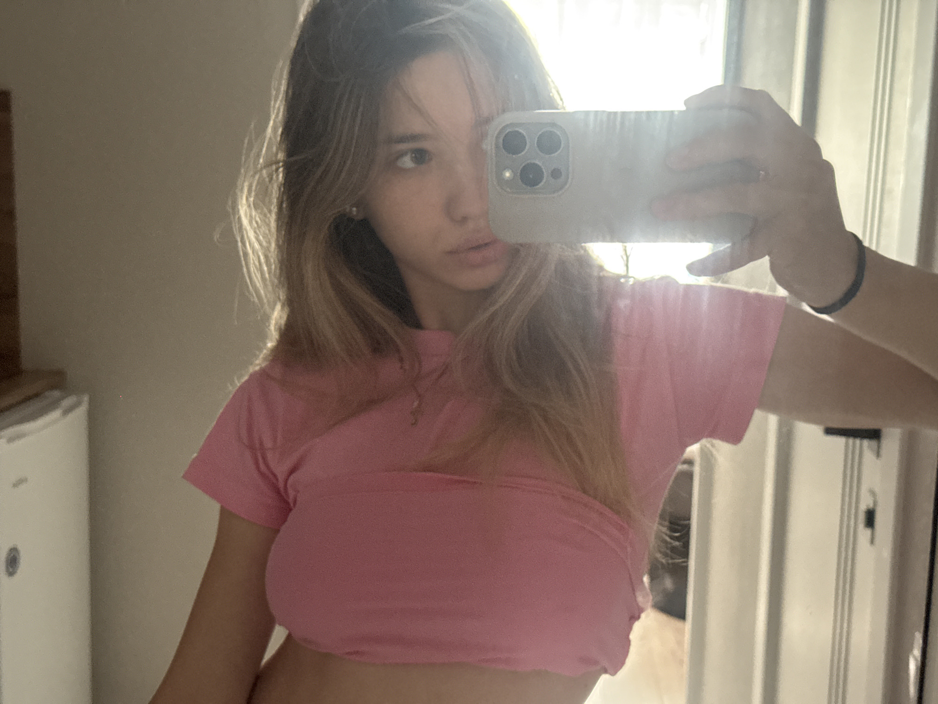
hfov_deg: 39.7
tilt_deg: -8.8
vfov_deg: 30.3
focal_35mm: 48
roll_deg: -1.6
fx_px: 1301
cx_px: 469
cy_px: 352
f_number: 1.78
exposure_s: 1/18
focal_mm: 6.76
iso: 1000
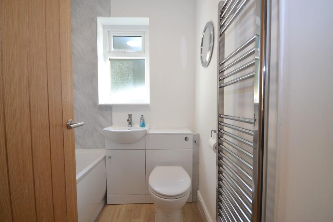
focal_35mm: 15
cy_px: 111
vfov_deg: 77.3
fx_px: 139
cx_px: 166
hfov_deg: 100.4
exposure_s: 1/60
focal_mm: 10
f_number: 4
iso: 400
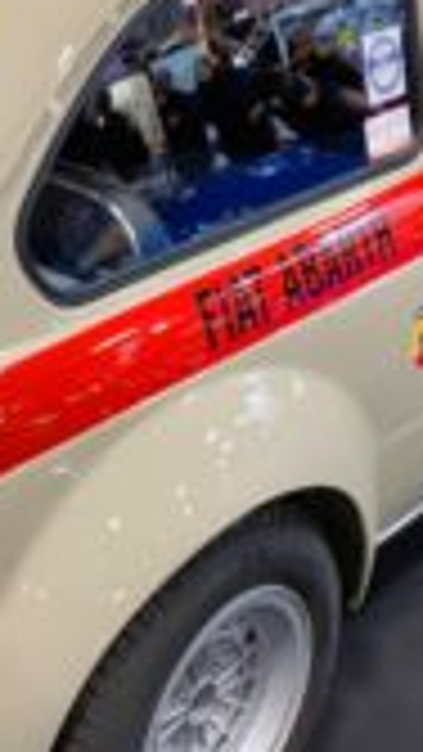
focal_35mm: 61
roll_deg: +1.1
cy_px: 329
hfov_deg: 19.4
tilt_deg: -27.5
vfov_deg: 34.3
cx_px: 40
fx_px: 1216
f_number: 1.8
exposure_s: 1/50
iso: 250
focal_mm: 4.25
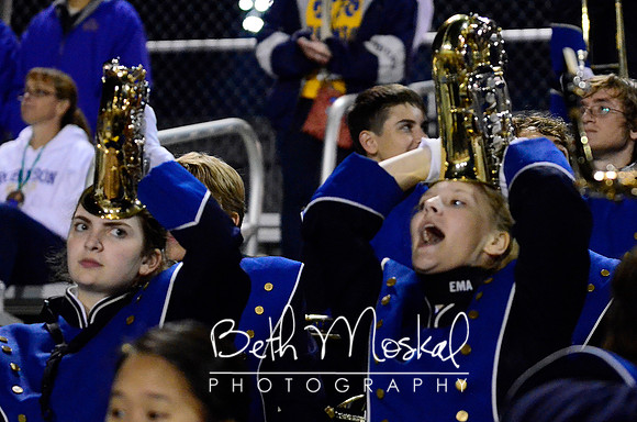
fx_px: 5297
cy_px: 211
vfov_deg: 4.6
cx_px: 318
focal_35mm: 300
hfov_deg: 6.9
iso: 6400
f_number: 2.8
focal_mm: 200
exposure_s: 1/200
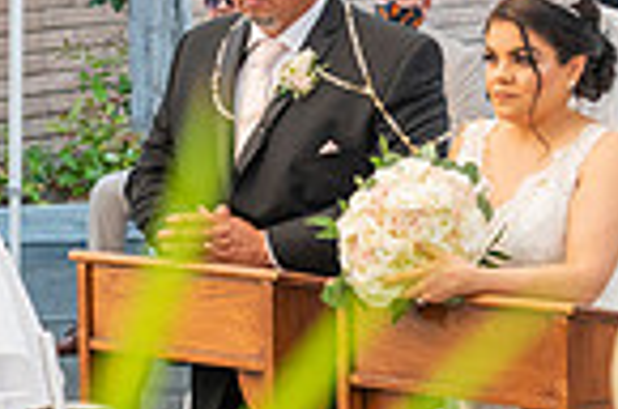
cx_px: 166
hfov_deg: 9.9
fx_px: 3580
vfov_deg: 6.5
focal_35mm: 209
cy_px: 309
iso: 800
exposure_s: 1/125
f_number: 6.3
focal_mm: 48
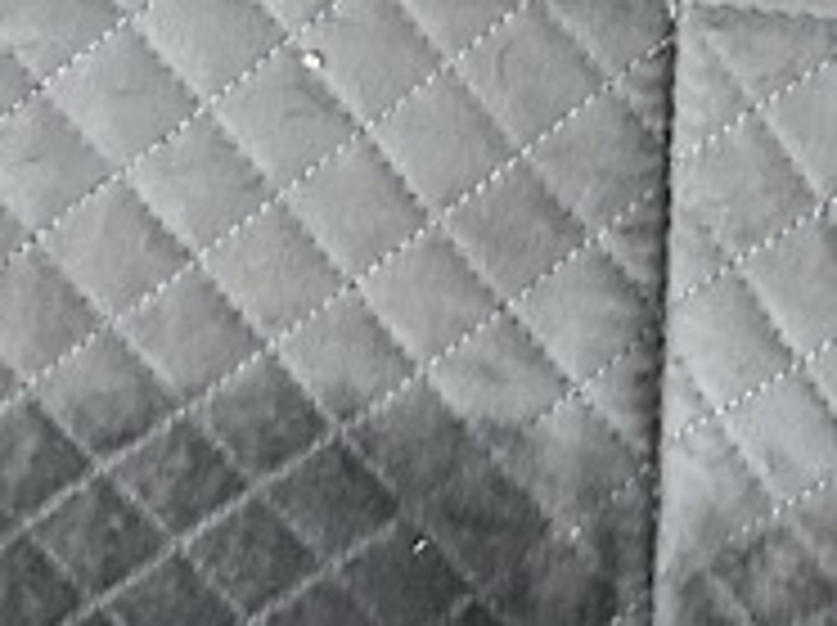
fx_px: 3043
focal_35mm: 126
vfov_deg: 11.5
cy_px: -146
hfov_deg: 15.5
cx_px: 702
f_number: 1.5
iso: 400
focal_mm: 5.7
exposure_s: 1/60
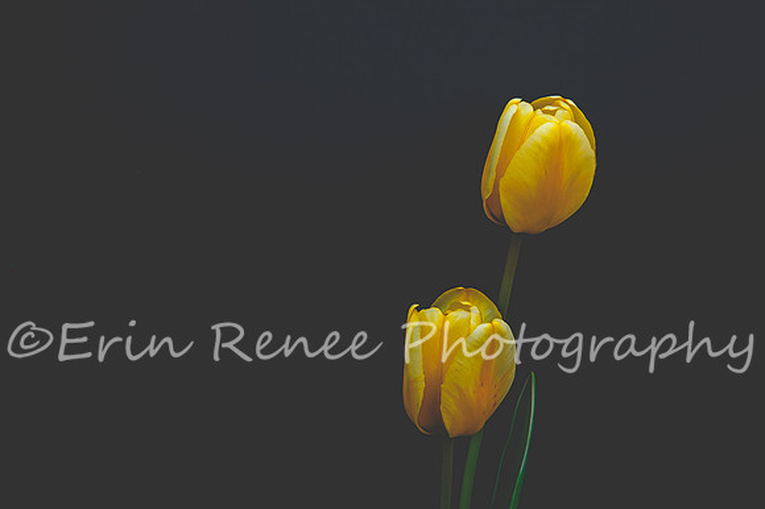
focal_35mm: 63
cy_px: 254
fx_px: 1344
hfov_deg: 31.7
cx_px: 432
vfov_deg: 21.4
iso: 400
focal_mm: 56
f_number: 13
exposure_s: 1/200
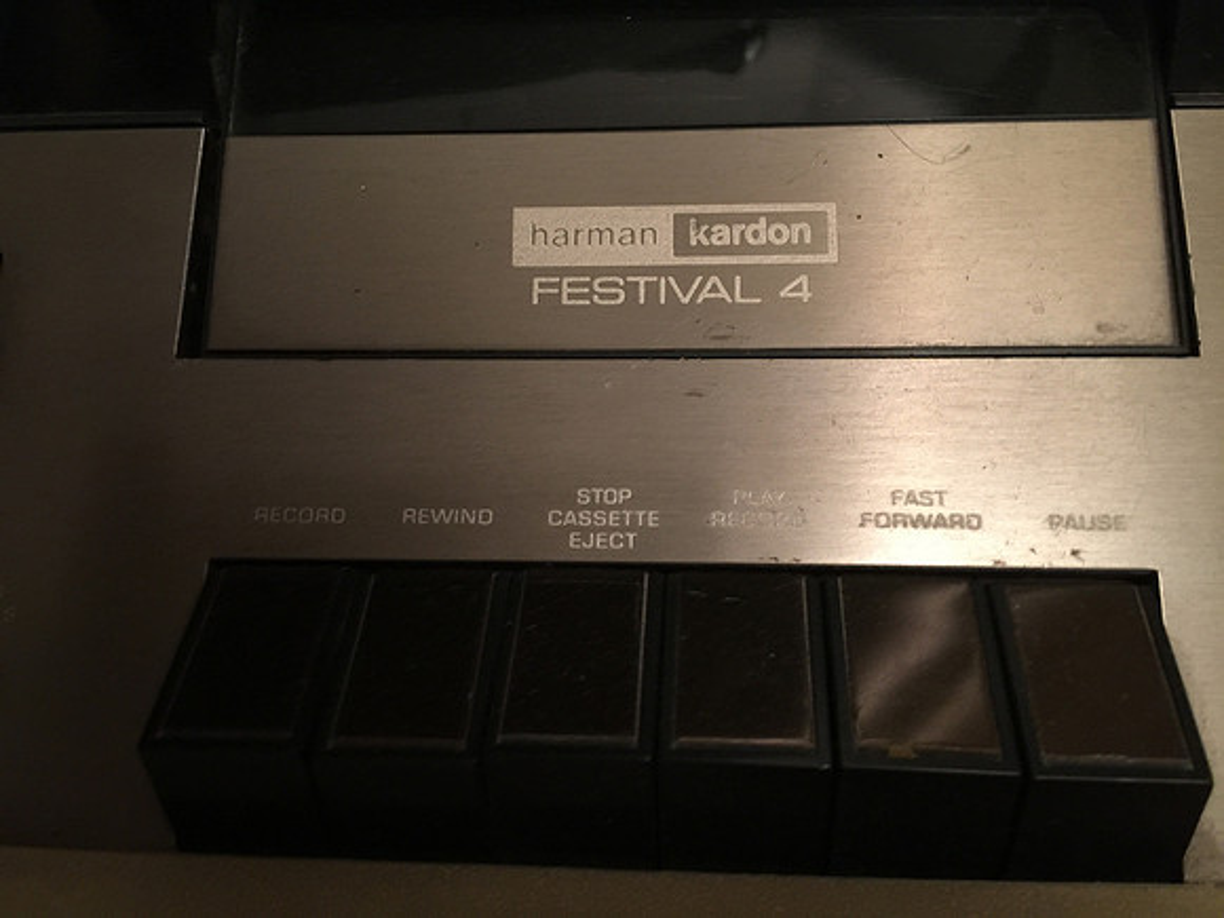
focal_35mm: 29
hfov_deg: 61.7
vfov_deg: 48.2
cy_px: 459
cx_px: 612
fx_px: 1025
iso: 125
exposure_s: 1/8
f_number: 2.2
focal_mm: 4.15
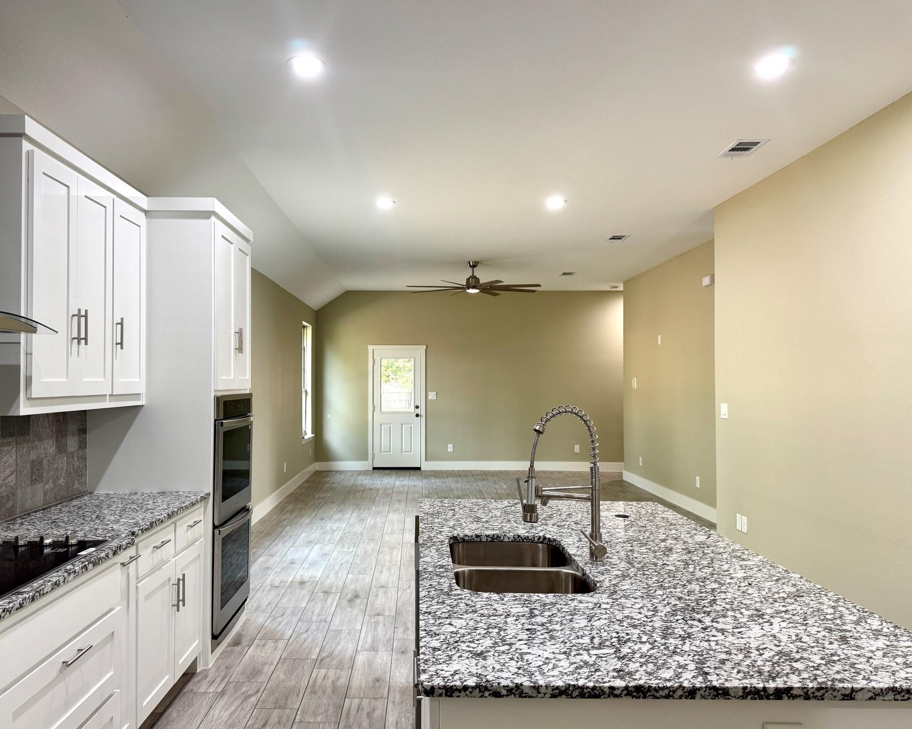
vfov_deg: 54.9
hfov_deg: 65.9
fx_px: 702
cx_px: 422
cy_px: 360
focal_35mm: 26
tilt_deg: +0.1
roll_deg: -0.5
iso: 125
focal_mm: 6.76
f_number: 1.78
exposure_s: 1/60
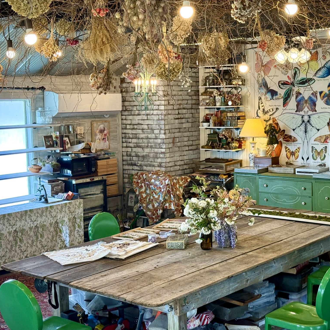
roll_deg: +1.6
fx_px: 615
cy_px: 165
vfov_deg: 30.0
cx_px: 175
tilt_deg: -5.9
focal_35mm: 57
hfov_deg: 30.0
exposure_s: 1/120
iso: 160
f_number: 1.78
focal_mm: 6.76
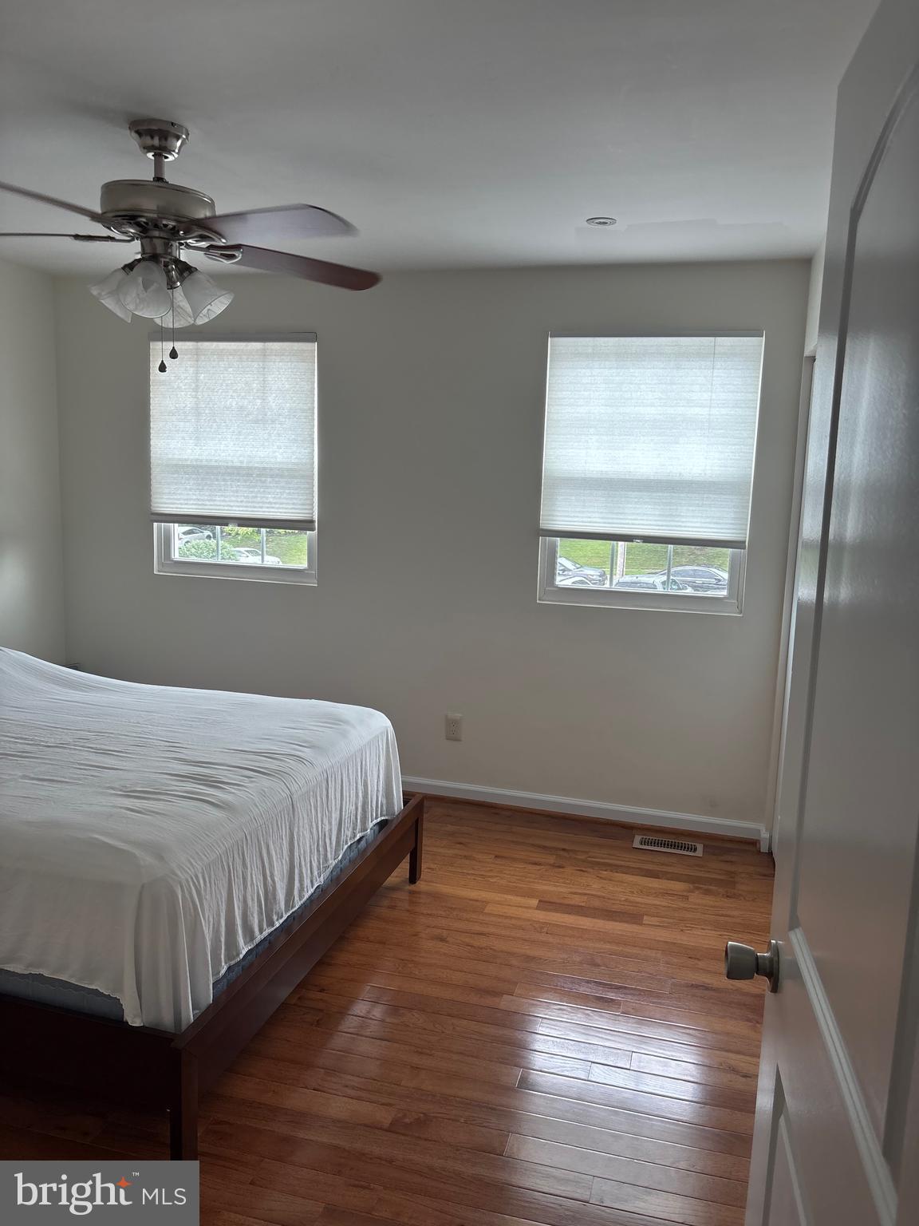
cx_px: 460
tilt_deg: -7.9
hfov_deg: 53.1
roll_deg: -2.3
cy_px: 613
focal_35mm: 26
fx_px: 920
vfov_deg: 67.3
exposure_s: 1/154
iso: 64
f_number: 1.6
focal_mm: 5.96
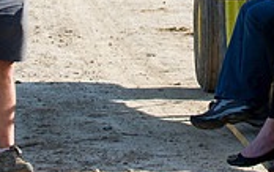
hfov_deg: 8.8
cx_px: 214
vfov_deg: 5.5
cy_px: -90
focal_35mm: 238
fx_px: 1778
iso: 320
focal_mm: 70
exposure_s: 1/200
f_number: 6.3
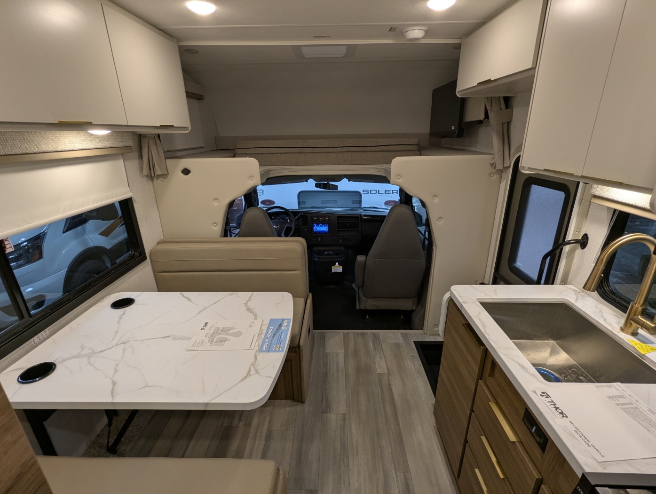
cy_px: 247
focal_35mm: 16
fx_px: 304
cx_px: 328
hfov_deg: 94.4
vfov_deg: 78.2
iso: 52
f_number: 2.2
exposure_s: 1/26.8
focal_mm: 2.35
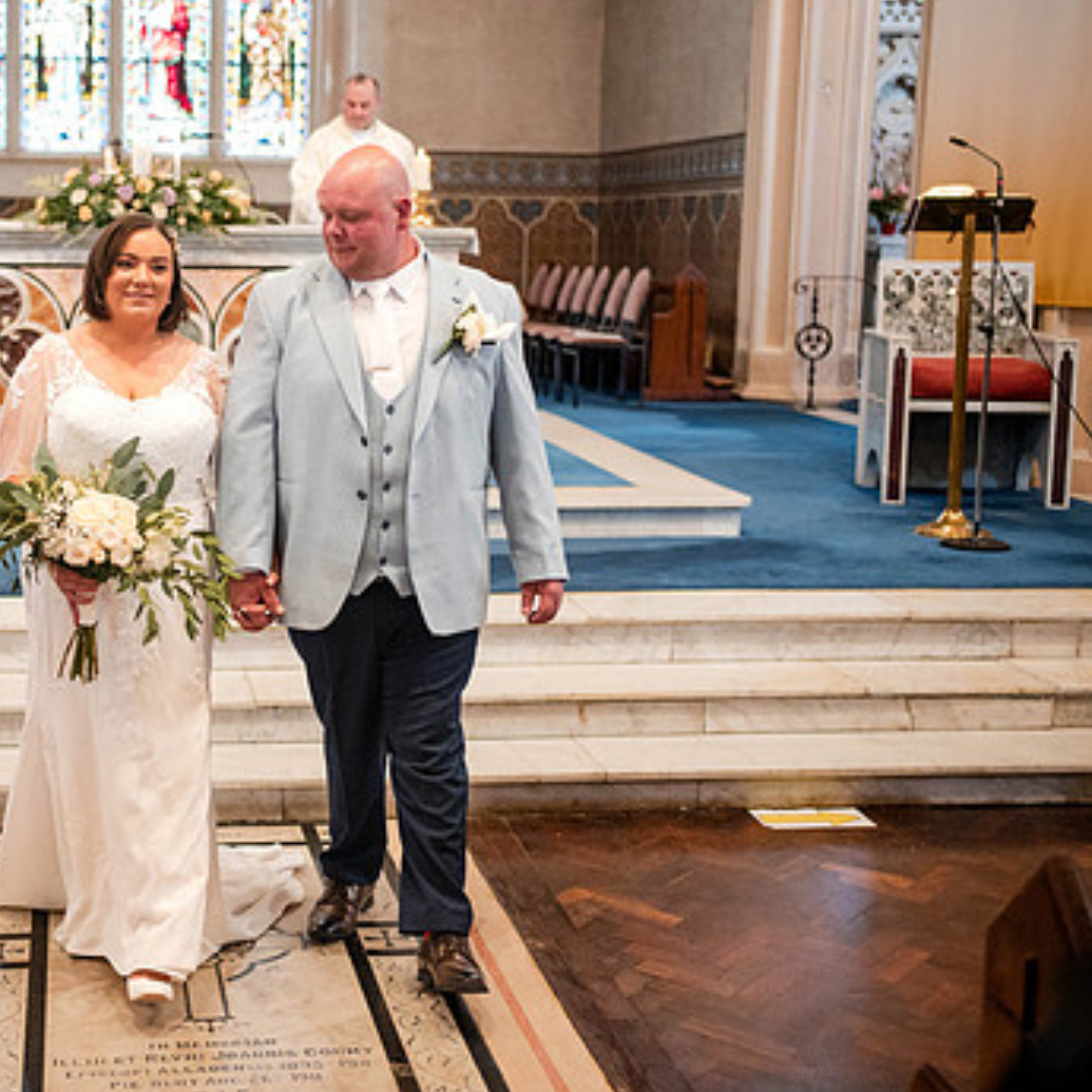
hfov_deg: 33.3
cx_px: 269
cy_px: 495
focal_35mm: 50
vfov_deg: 34.0
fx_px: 1785
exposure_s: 1/500
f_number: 1.8
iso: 4000
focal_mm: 35
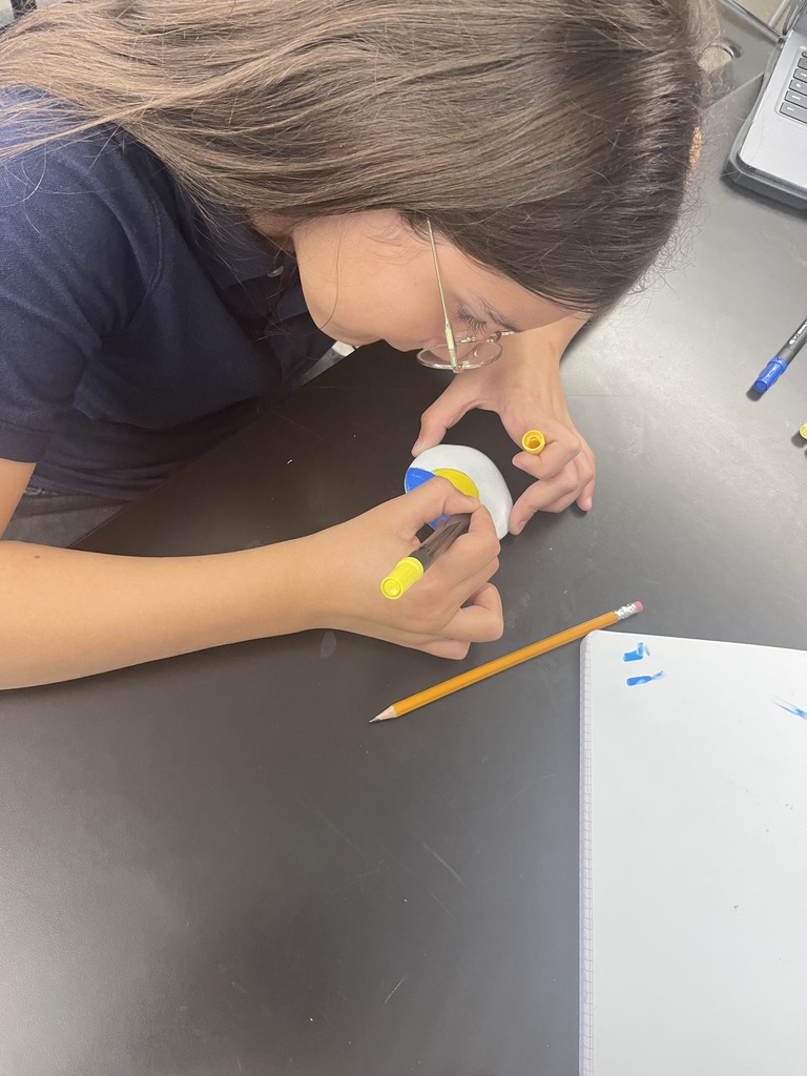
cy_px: 538
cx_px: 404
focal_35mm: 25
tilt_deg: -63.3
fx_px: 777
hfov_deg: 54.9
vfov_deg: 69.4
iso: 320
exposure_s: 1/60
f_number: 1.6
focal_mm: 5.1
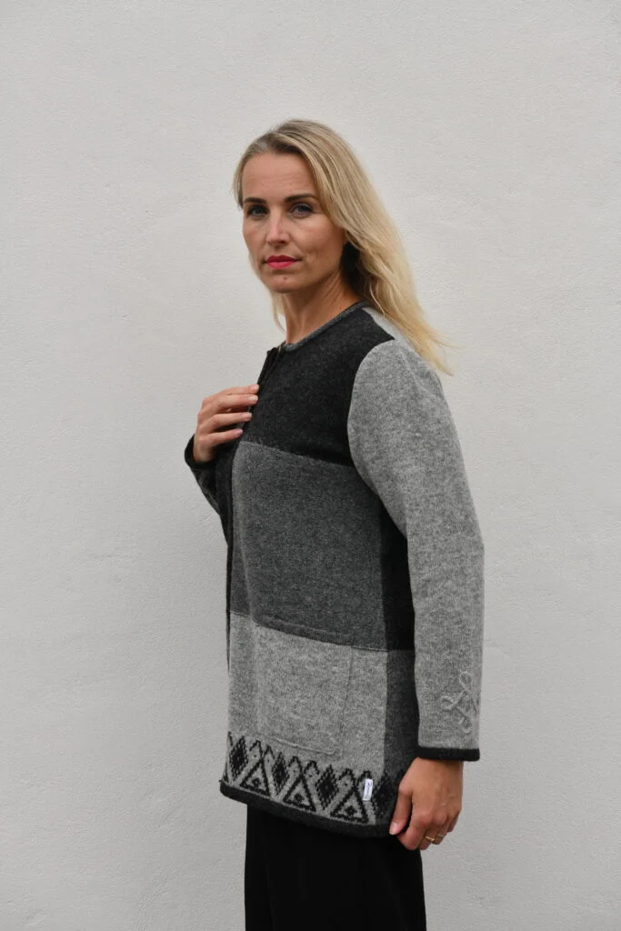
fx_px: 1810
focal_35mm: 70
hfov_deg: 19.5
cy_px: 466
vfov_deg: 28.8
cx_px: 310
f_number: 11
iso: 1600
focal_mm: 70
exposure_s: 1/500
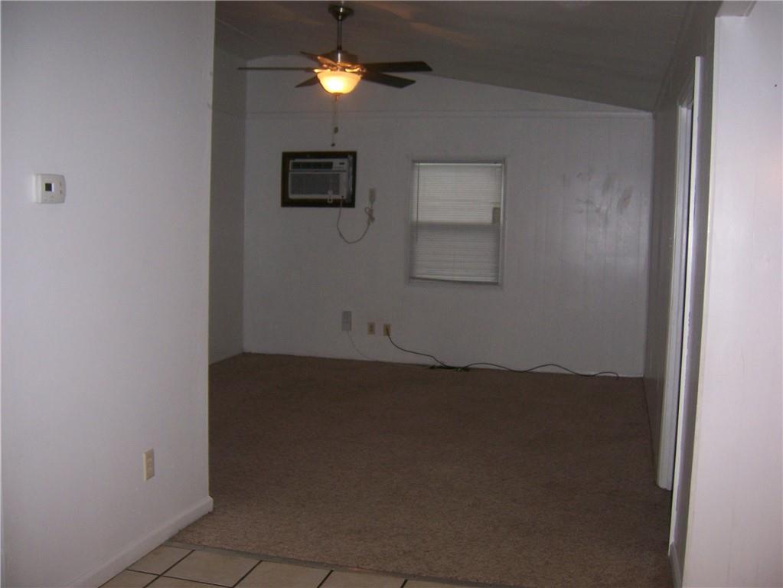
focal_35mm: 36
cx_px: 392
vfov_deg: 39.7
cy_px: 294
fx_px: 815
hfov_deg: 51.3
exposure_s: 1/60
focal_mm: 6
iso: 125
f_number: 2.8
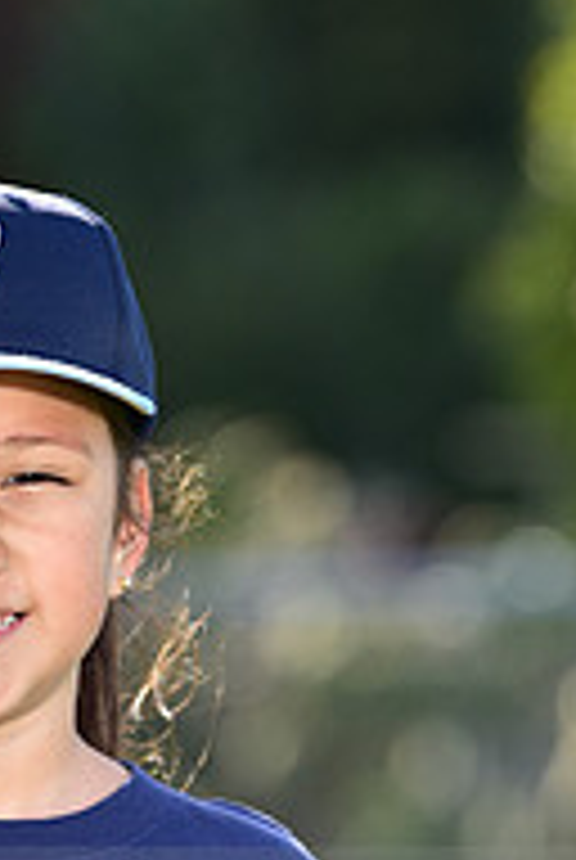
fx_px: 14490
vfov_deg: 3.4
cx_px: -20
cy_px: 910
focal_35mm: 606
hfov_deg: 2.3
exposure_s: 1/160
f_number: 5
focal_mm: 200
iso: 80
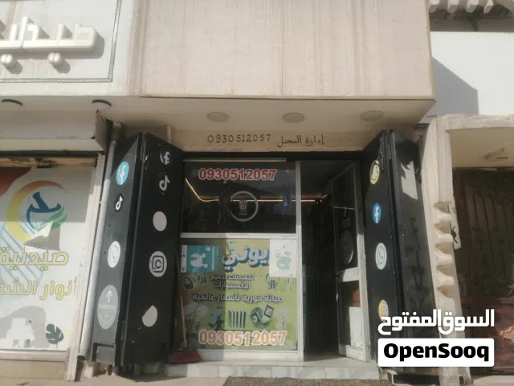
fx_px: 401
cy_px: 193
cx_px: 257
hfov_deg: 65.3
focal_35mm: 27
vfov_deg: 51.4
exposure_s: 1/1984
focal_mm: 3.96
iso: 50
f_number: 1.8
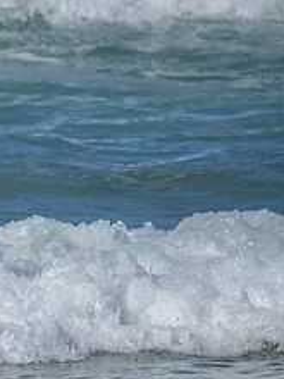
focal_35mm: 2783
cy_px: 274
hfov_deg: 0.5
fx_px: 30443
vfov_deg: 0.7
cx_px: -334
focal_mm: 800
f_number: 6.3
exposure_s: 1/2000
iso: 180
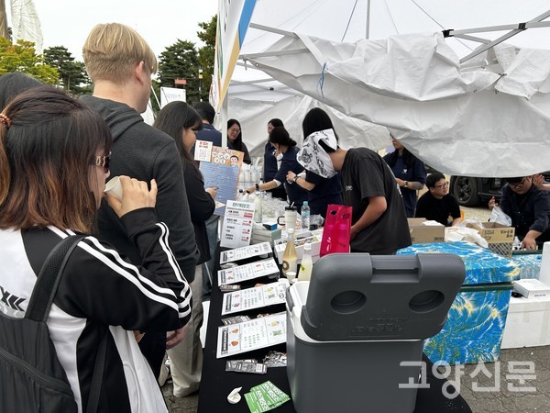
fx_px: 413
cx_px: 275
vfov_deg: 53.1
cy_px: 206
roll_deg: +0.0
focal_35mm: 26
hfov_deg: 67.3
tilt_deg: -11.2
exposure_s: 1/666
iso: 50
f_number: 1.5
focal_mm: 5.7
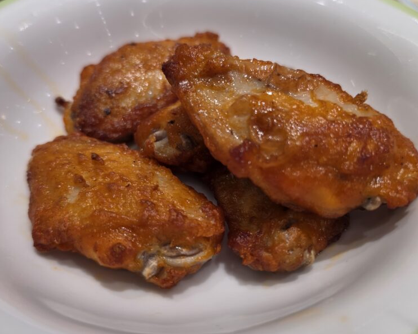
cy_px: 163
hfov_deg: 57.2
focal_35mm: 31
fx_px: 383
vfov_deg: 47.1
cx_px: 212
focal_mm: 6.5
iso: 50
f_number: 1.4
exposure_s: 1/100
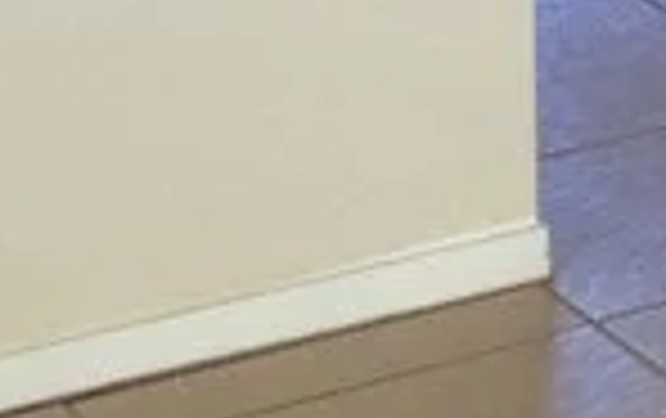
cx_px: 1994
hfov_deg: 7.3
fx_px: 4654
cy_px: -1043
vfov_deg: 4.8
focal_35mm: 256
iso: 64
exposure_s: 1/60
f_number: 2.4
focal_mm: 4.28
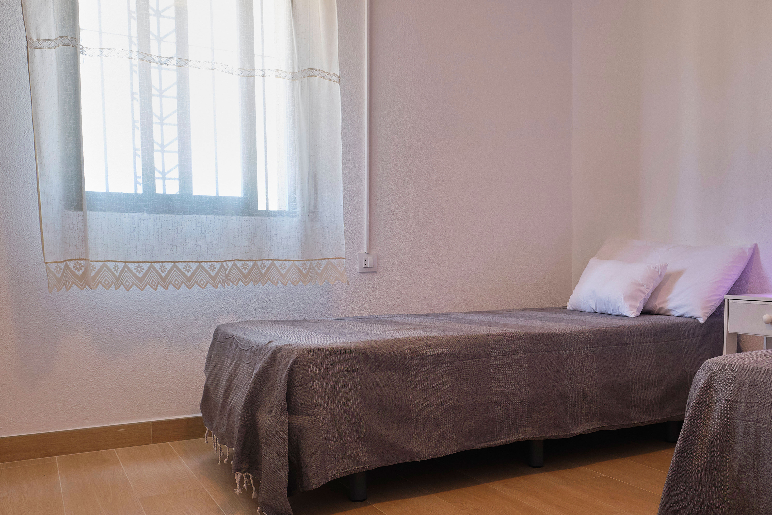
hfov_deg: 58.1
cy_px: 312
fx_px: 686
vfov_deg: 40.9
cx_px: 478
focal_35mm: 32
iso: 800
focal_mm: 16
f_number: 4
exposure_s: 1/60
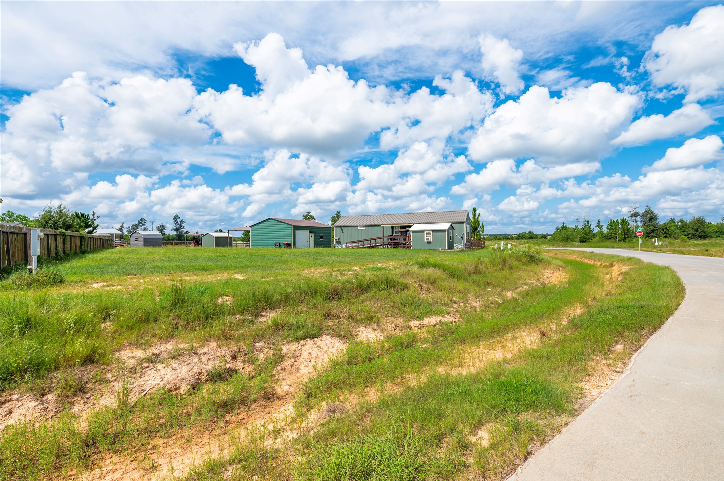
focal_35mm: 16
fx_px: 322
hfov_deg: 96.8
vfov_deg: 73.7
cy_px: 240
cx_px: 362
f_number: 13
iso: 125
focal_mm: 16
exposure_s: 1/200
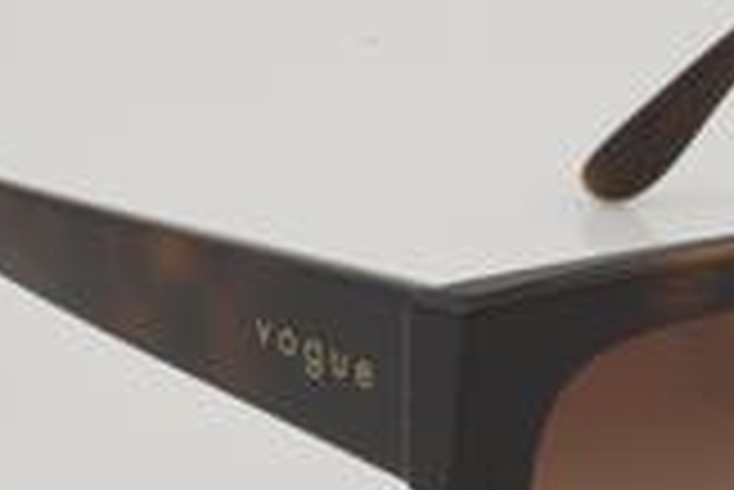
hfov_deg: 11.1
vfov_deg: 7.5
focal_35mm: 184
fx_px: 3755
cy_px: 378
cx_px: 702
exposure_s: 1/3
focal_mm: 50
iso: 100
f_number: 32
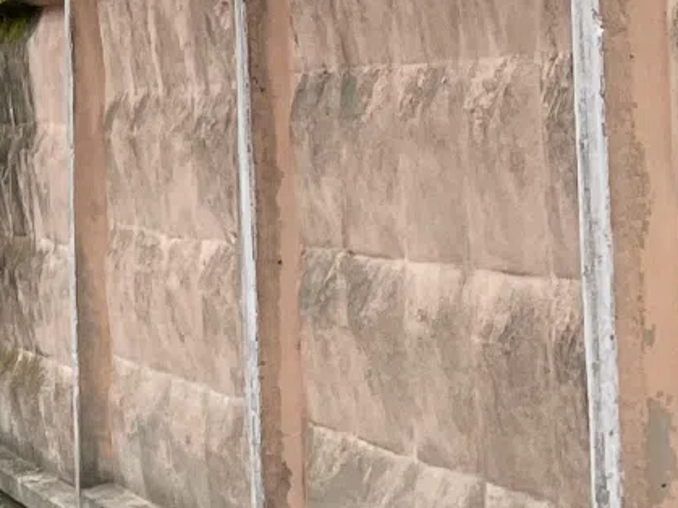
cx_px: -644
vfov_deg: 9.6
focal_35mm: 149
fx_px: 2918
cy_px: -286
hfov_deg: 11.9
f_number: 1.6
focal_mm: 4.2
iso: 32
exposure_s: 1/682
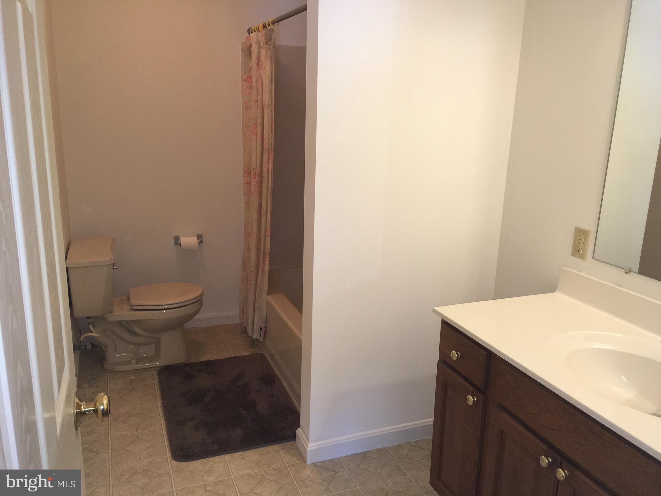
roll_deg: -1.7
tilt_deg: -15.6
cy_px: 248
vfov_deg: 48.2
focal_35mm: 29
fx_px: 554
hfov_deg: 61.7
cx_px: 330
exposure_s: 1/33
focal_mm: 4.15
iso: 64
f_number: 2.2
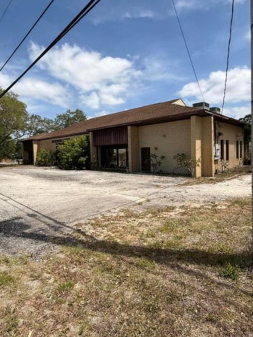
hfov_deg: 65.7
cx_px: 110
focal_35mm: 20
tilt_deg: -2.6
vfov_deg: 81.7
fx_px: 195
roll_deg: -0.7
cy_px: 161
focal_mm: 2.22
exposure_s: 1/3460
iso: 50
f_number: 2.2
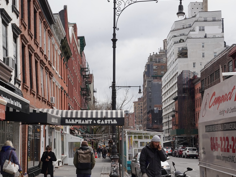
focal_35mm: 68
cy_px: 119
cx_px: 113
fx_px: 464
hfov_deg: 28.6
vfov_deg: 21.5
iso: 400
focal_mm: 40
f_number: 20
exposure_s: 1/100
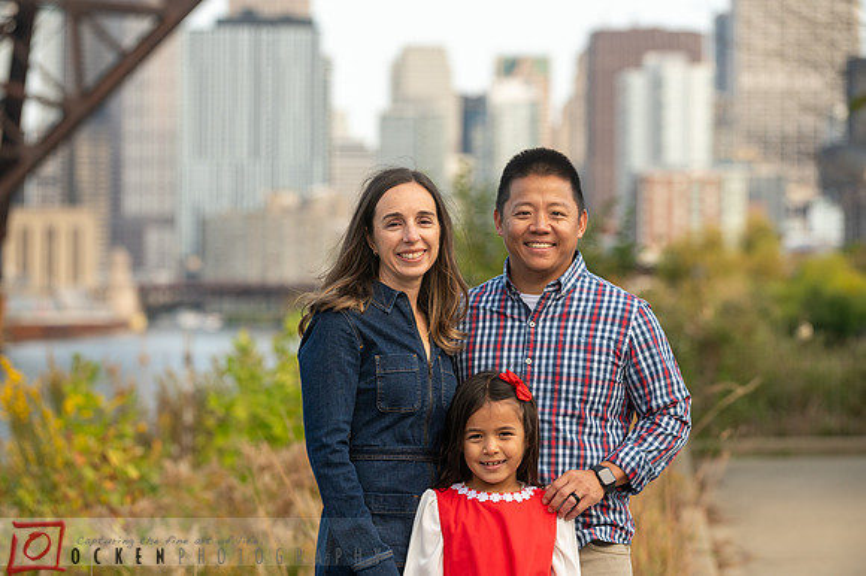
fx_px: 3261
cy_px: 288
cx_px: 433
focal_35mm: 136
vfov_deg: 10.1
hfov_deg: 15.1
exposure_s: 1/800
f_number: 4
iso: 400
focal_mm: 130
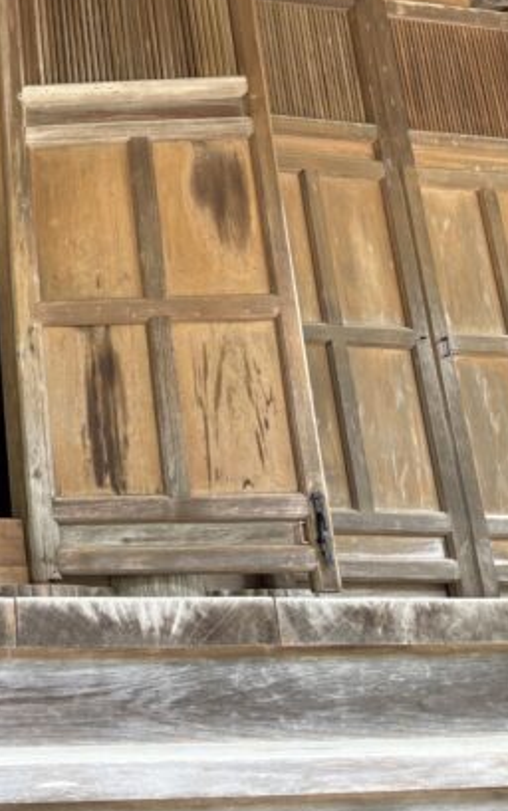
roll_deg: +1.7
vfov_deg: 41.0
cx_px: -184
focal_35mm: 49
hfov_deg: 22.9
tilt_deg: +18.1
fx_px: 1084
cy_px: 350
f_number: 1.6
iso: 80
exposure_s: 1/122
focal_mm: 5.96
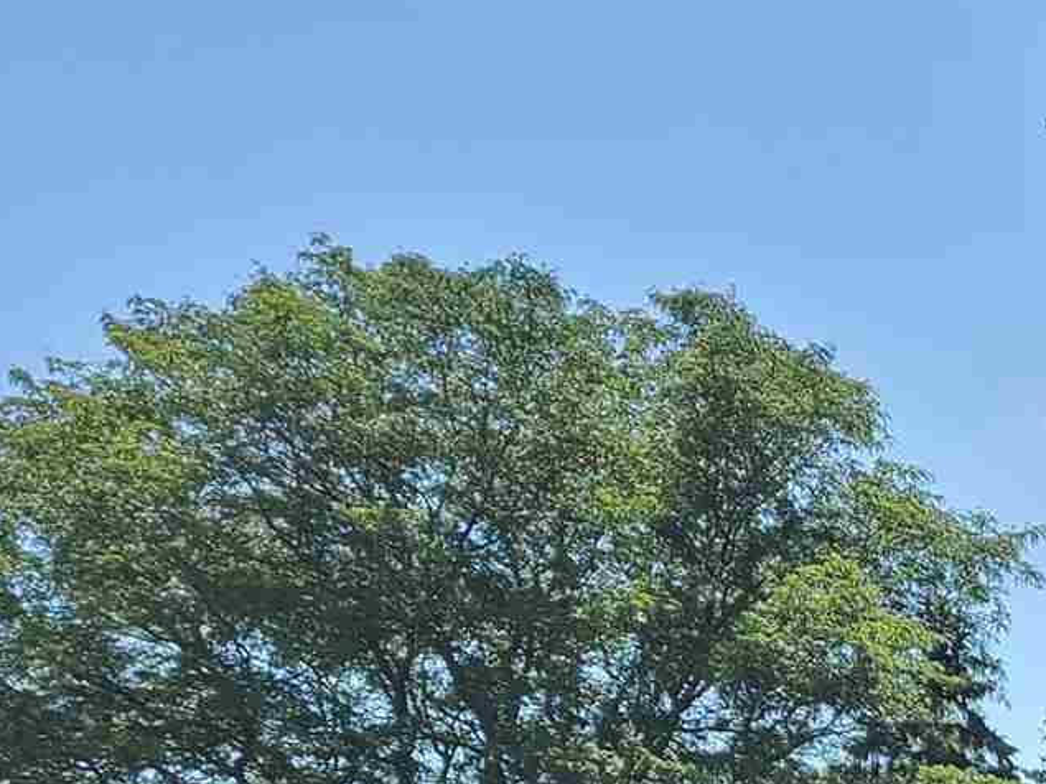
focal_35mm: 121
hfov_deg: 14.2
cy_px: 1668
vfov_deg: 10.9
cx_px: 1947
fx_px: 3656
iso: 16
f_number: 1.8
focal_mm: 7
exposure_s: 1/565
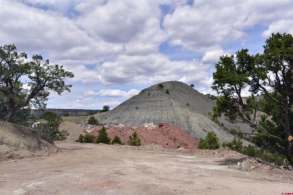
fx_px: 285
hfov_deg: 54.4
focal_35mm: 35
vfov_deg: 37.9
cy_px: 98
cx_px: 146
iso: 400
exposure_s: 1/4000
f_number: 4.5
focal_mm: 35
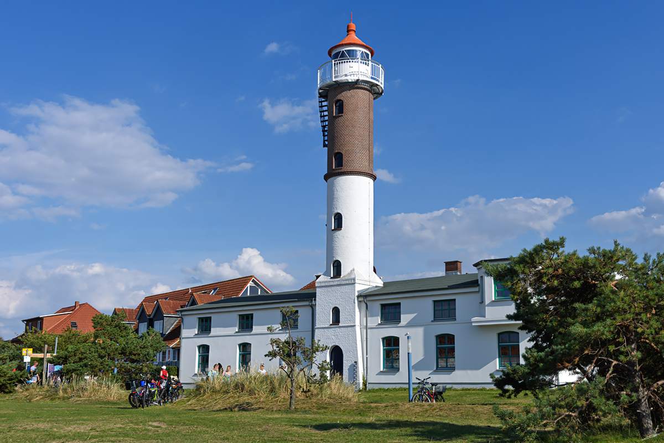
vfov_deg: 36.9
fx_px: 664
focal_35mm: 36
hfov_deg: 53.1
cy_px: 222
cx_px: 332
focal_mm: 24
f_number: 8
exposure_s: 1/640
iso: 100
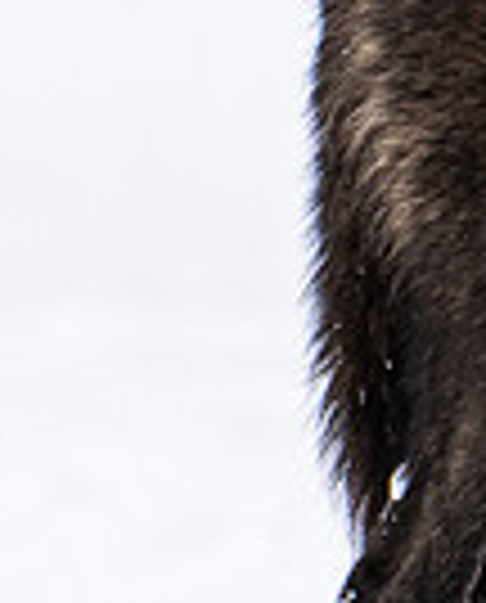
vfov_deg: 0.4
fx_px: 84714
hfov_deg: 0.3
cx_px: 1689
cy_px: 20
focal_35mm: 4733
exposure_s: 1/2000
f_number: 5
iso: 640
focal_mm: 600
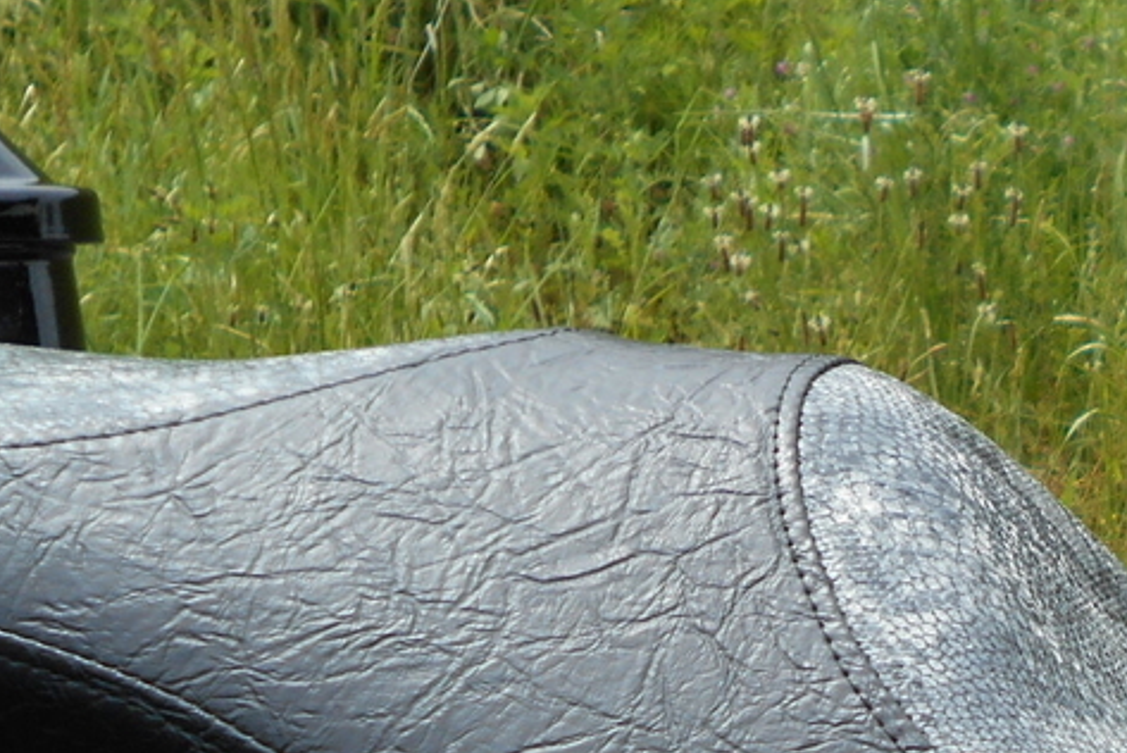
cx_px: 1244
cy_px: 472
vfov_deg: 11.8
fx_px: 3634
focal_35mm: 116
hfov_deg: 17.1
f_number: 4.2
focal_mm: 7.7
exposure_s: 1/500
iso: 80
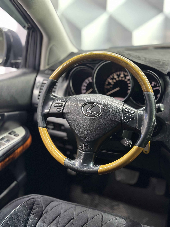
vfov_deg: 39.7
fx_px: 314
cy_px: 114
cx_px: 85
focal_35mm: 48
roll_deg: +0.3
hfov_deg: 30.3
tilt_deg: -20.7
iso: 200
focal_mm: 6.86
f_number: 1.78
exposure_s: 1/50
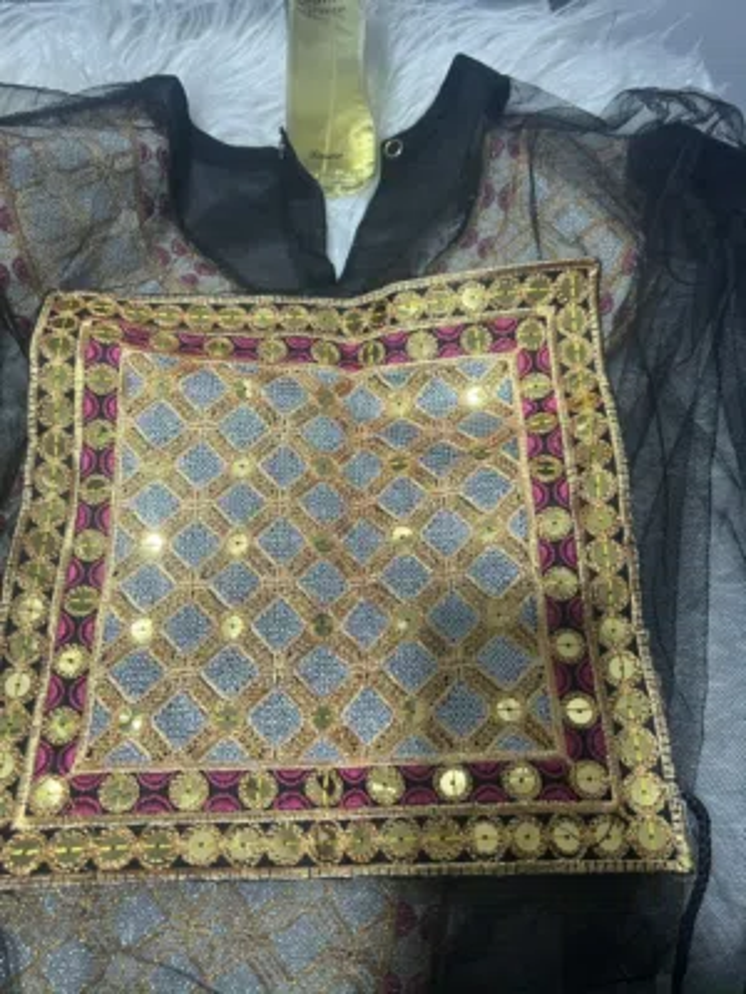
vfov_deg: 67.3
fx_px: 747
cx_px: 373
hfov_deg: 53.1
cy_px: 497
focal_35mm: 26
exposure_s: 1/50
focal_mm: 5.7
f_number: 1.5
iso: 80
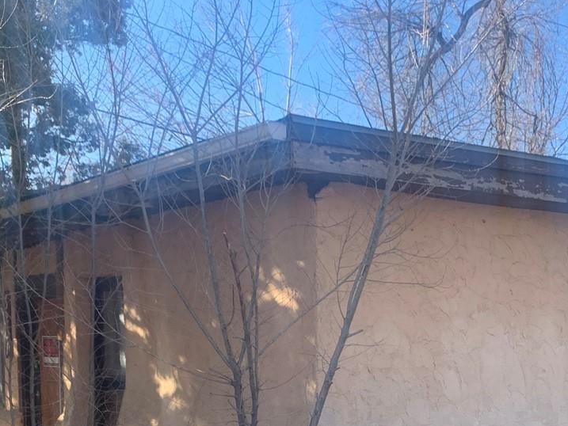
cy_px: 418
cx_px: 405
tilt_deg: -4.5
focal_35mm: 58
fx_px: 952
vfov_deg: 24.2
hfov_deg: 32.8
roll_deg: -0.6
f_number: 1.8
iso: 25
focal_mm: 4.25
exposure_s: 1/692
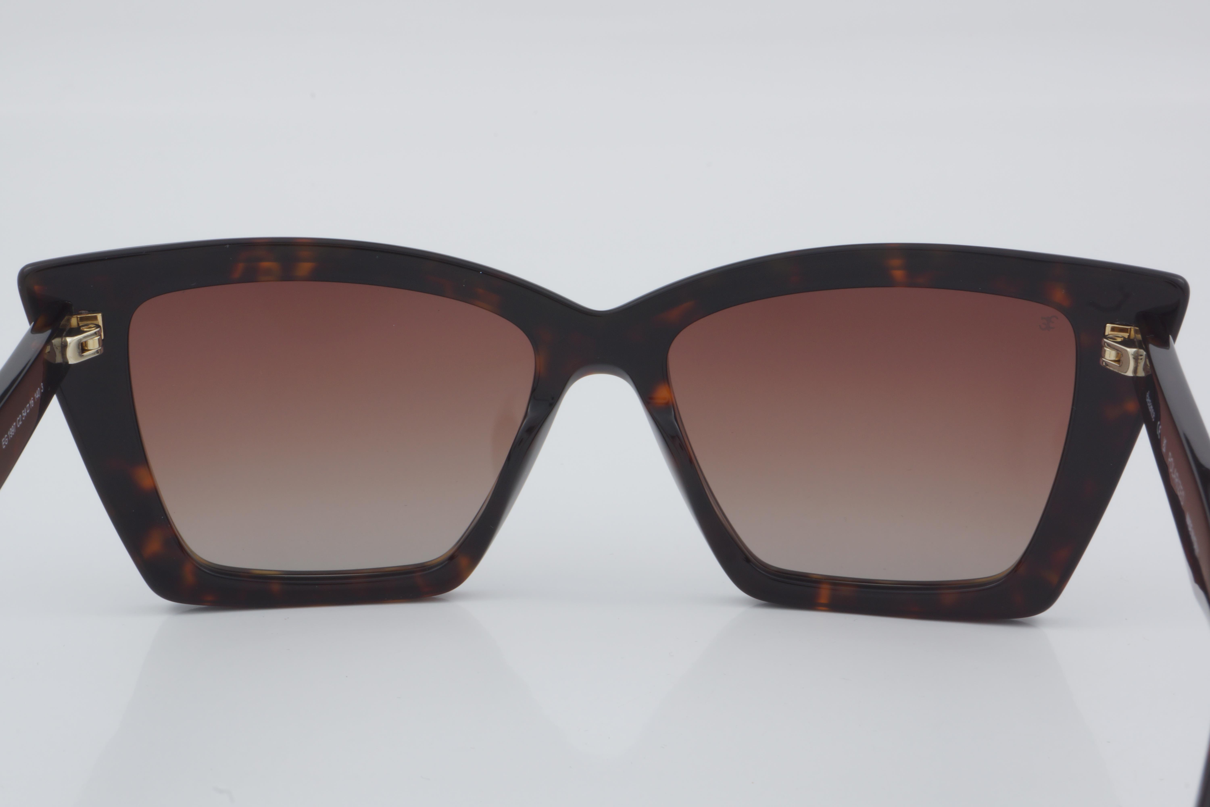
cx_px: 605
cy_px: 404
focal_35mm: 82
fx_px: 2773
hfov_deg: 24.6
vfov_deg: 16.6
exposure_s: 1/4
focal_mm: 55
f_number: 32
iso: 100
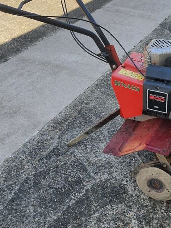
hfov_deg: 28.4
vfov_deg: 38.1
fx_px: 329
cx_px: 139
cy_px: 97
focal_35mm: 50
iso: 50
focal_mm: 4.32
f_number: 1.7
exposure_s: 1/884
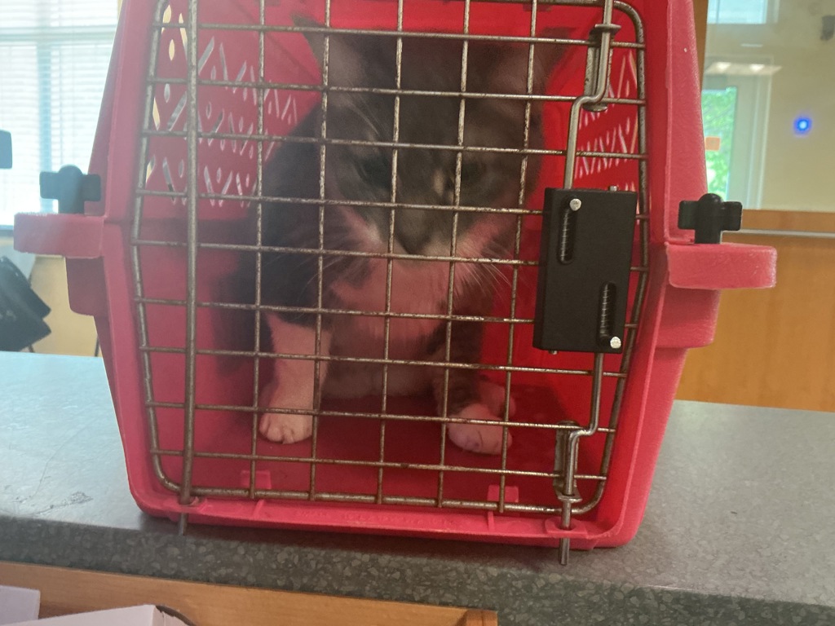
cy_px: 313
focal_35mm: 29
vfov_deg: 48.2
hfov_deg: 61.7
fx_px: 700
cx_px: 418
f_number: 1.8
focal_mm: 3
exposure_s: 1/40
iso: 250
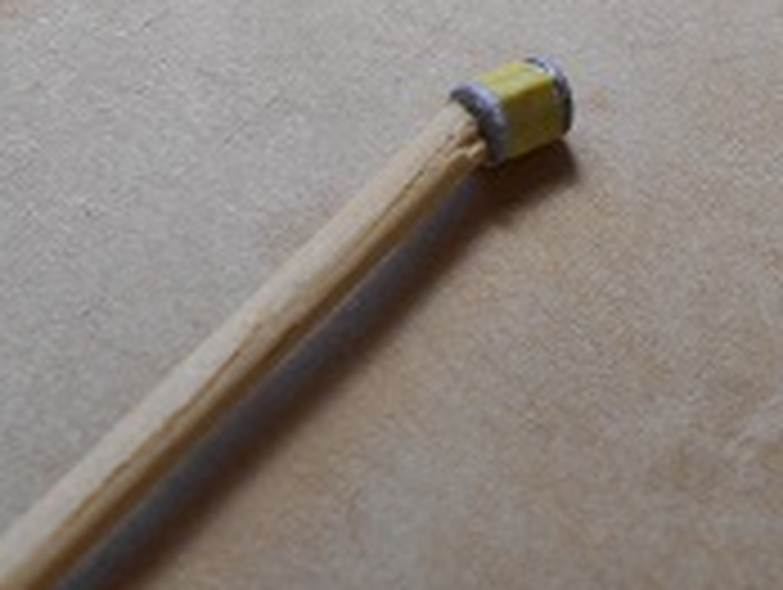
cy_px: 241
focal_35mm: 86
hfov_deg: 22.7
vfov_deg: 17.2
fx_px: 1948
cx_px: 302
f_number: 3.4
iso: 80
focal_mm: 5.1
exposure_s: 1/40
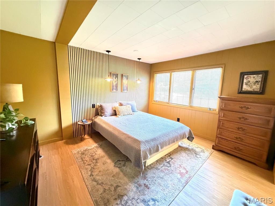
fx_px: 111
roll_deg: -1.3
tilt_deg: -7.6
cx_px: 138
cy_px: 103
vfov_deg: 85.7
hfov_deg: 102.1
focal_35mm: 14
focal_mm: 2.22
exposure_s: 1/30
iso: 1250
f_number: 2.2
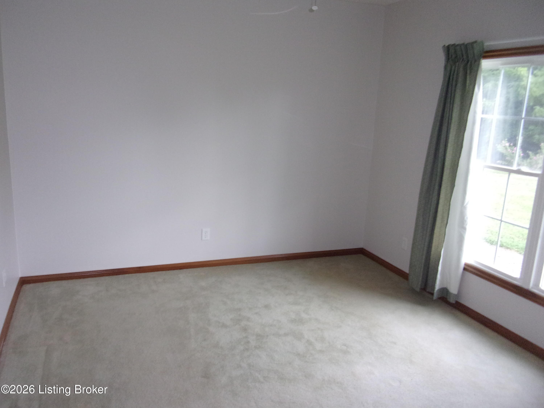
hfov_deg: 63.4
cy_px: 204
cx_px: 272
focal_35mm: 28
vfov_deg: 49.7
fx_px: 440
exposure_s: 1/34
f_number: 3.9
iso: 299
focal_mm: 5.1
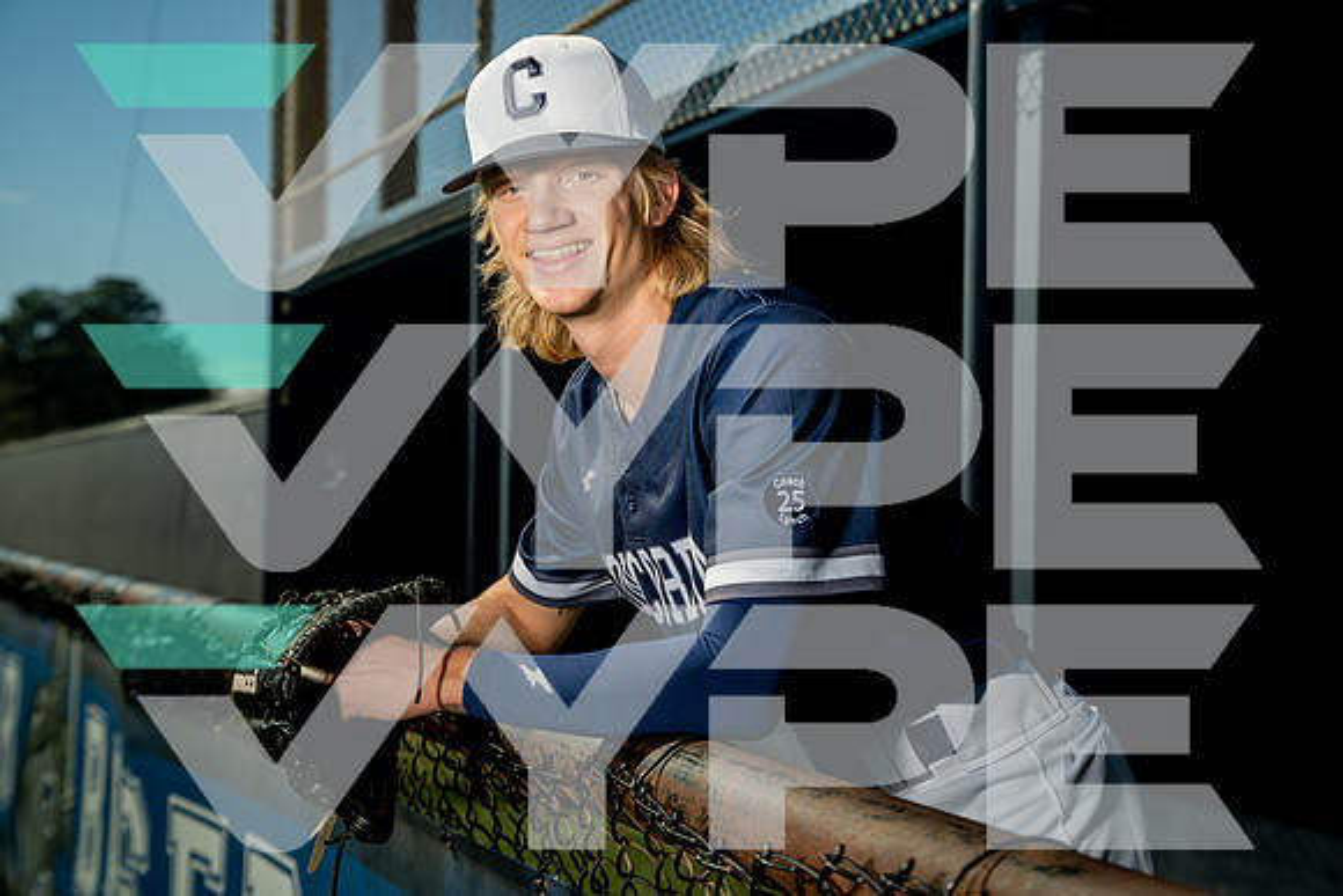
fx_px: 1903
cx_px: 672
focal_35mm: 51
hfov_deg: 38.9
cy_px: 448
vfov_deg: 26.5
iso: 100
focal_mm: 51
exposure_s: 1/250
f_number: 4.5
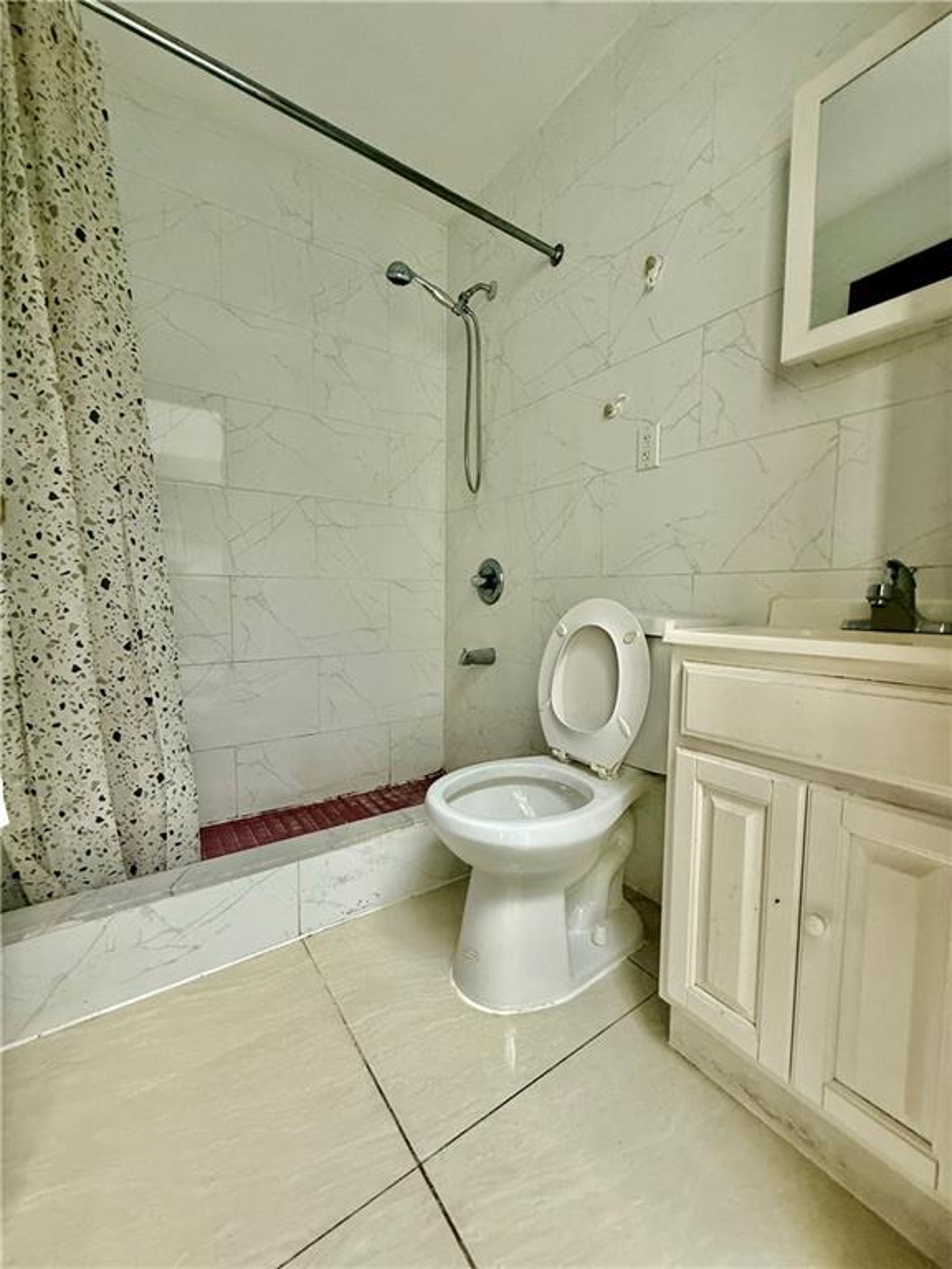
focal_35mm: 14
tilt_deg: -3.5
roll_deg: -1.2
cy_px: 634
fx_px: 513
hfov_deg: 85.7
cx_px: 476
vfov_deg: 102.1
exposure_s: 1/63
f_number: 2.2
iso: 320
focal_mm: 2.22
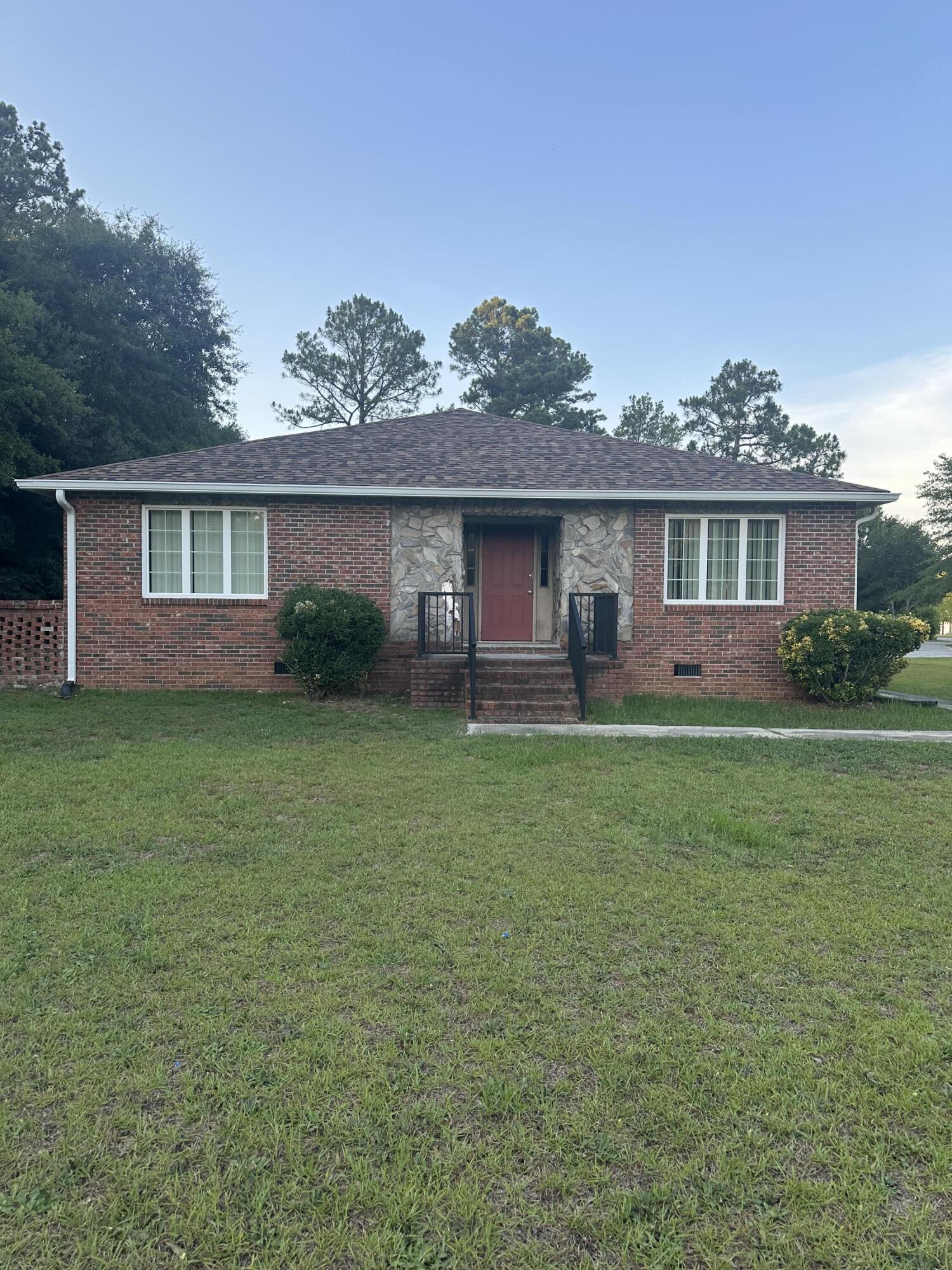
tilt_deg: -0.8
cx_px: 476
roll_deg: -0.8
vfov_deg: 71.6
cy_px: 635
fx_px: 880
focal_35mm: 24
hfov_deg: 56.8
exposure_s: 1/570
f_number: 1.78
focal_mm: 6.86
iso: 80
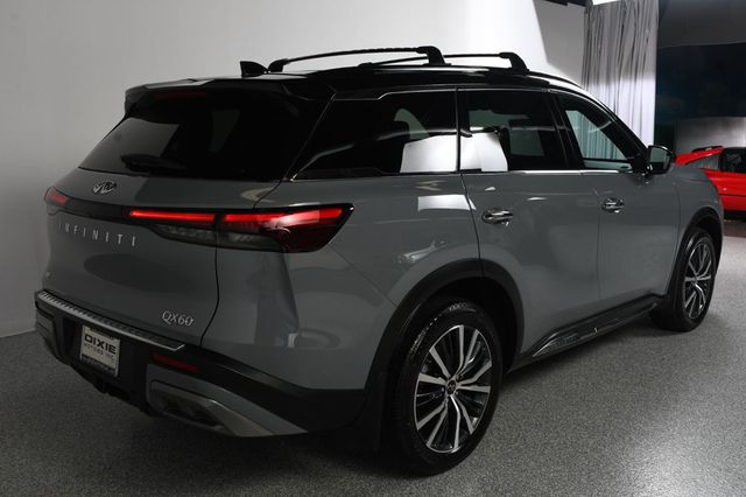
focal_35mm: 34
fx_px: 704
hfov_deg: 55.8
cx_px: 373
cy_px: 248
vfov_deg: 38.8
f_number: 11
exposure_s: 1/160
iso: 100
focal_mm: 23
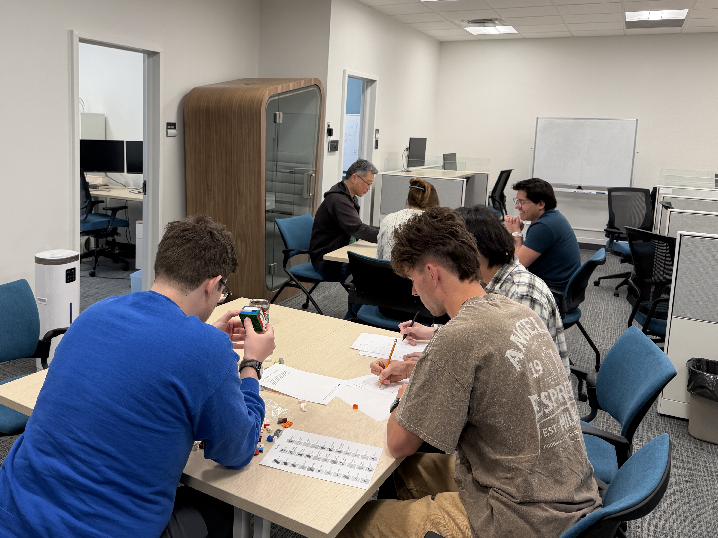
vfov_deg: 56.8
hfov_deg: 71.6
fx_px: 498
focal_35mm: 24
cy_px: 269
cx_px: 359
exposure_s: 1/121
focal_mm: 6.76
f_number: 1.78
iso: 125
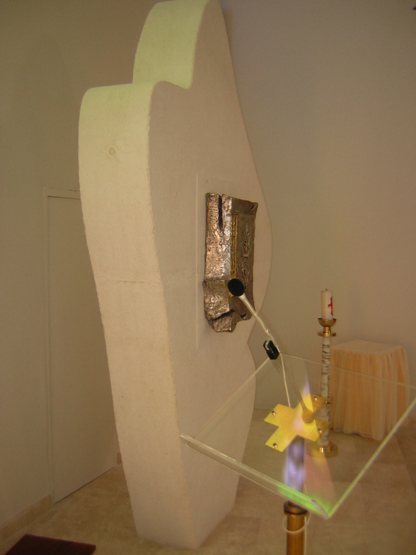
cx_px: 208
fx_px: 577
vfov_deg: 51.4
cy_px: 278
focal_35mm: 36
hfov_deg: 39.7
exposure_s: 1/30
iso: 50
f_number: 2.6
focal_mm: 4.7
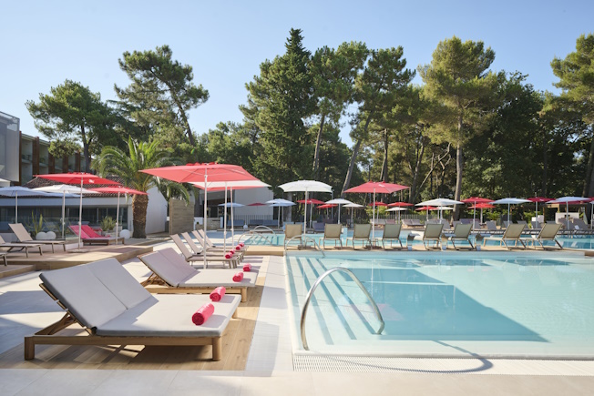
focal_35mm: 20
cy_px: 198
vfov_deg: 60.7
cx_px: 297
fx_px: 338
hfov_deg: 82.6
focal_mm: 20.5
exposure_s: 1/125
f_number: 8
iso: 64
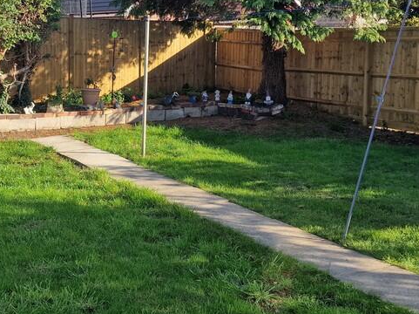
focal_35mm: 49
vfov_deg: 29.5
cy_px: 107
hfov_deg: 38.5
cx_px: 144
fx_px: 593
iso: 50
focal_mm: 6.4
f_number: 1.8
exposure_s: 1/478
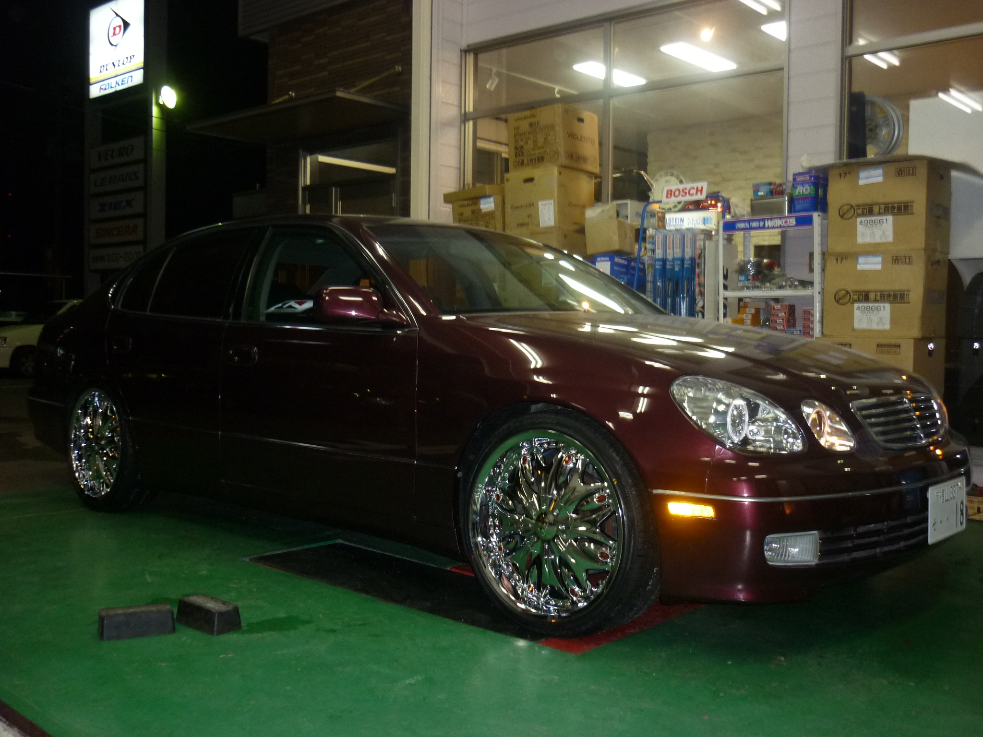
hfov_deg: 55.4
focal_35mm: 33
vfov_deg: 42.9
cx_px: 492
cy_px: 368
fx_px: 937
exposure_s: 1/30
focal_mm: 5.5
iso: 200
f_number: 2.8
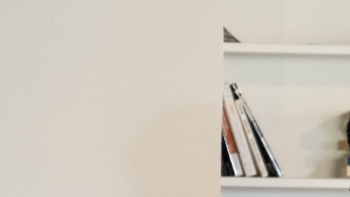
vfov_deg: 3.4
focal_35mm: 352
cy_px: 255
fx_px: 3266
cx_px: 449
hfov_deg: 6.1
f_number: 2.8
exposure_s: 1/160
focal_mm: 70
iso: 2000
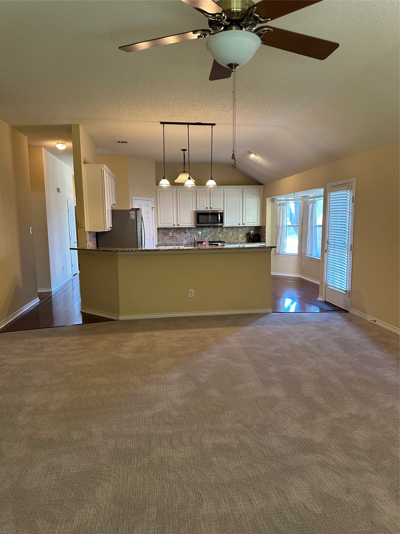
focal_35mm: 24
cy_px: 267
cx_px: 200
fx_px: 370
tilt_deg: -6.3
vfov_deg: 71.6
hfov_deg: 56.8
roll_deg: -0.3
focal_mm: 6.86
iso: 250
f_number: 1.78
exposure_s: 1/60
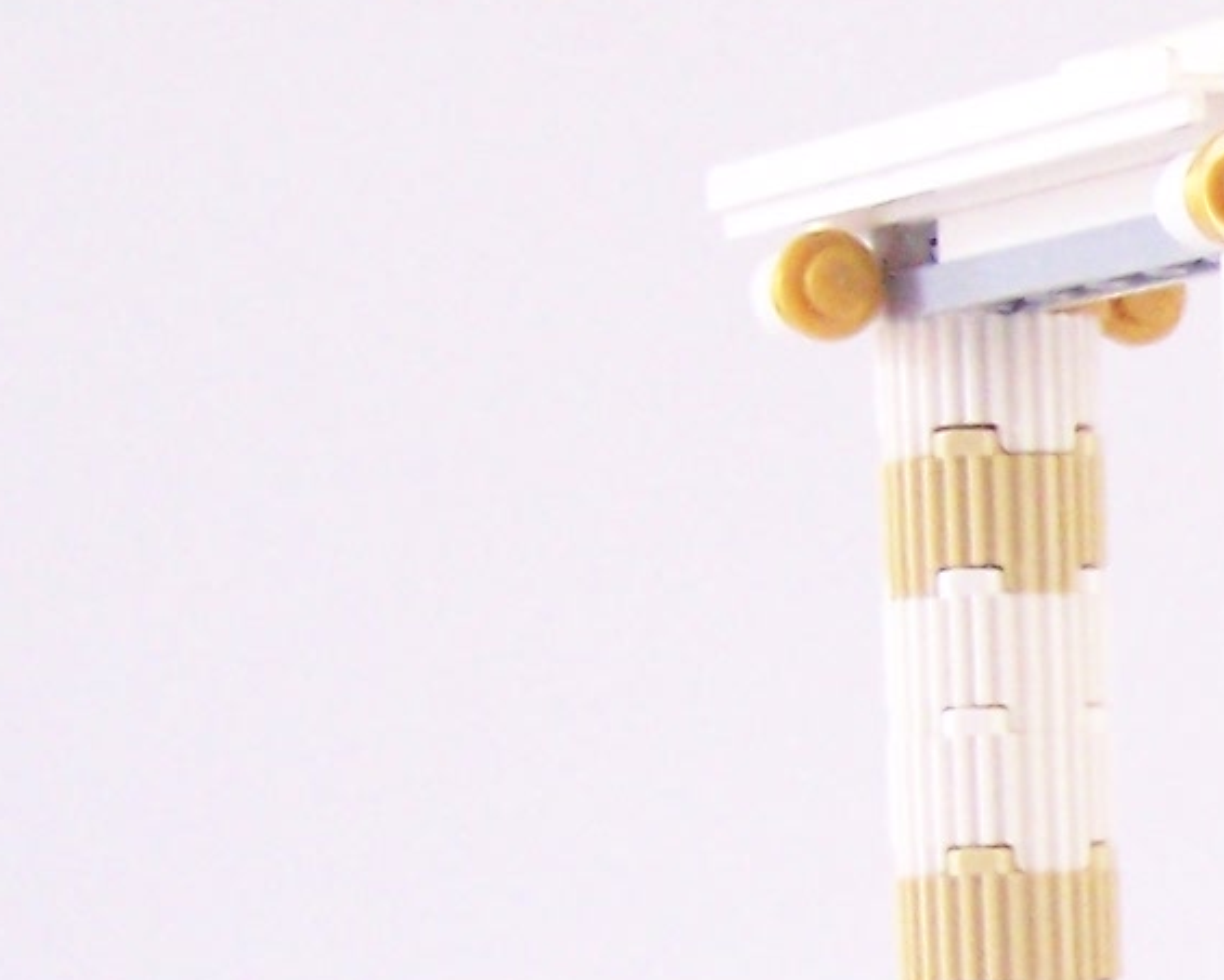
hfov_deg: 10.7
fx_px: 6122
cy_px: 989
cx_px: 2257
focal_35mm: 169
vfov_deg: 9.1
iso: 400
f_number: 3.2
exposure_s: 1/15
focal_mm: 6.3
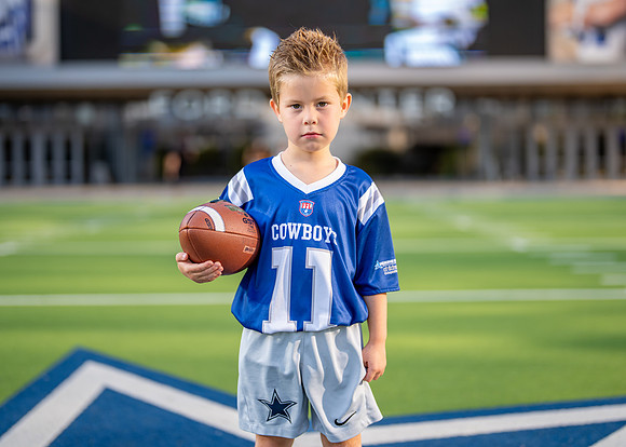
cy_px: 201
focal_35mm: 60
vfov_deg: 23.6
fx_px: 1071
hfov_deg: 32.6
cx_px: 316
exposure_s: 1/2500
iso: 125
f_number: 1.2
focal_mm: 50
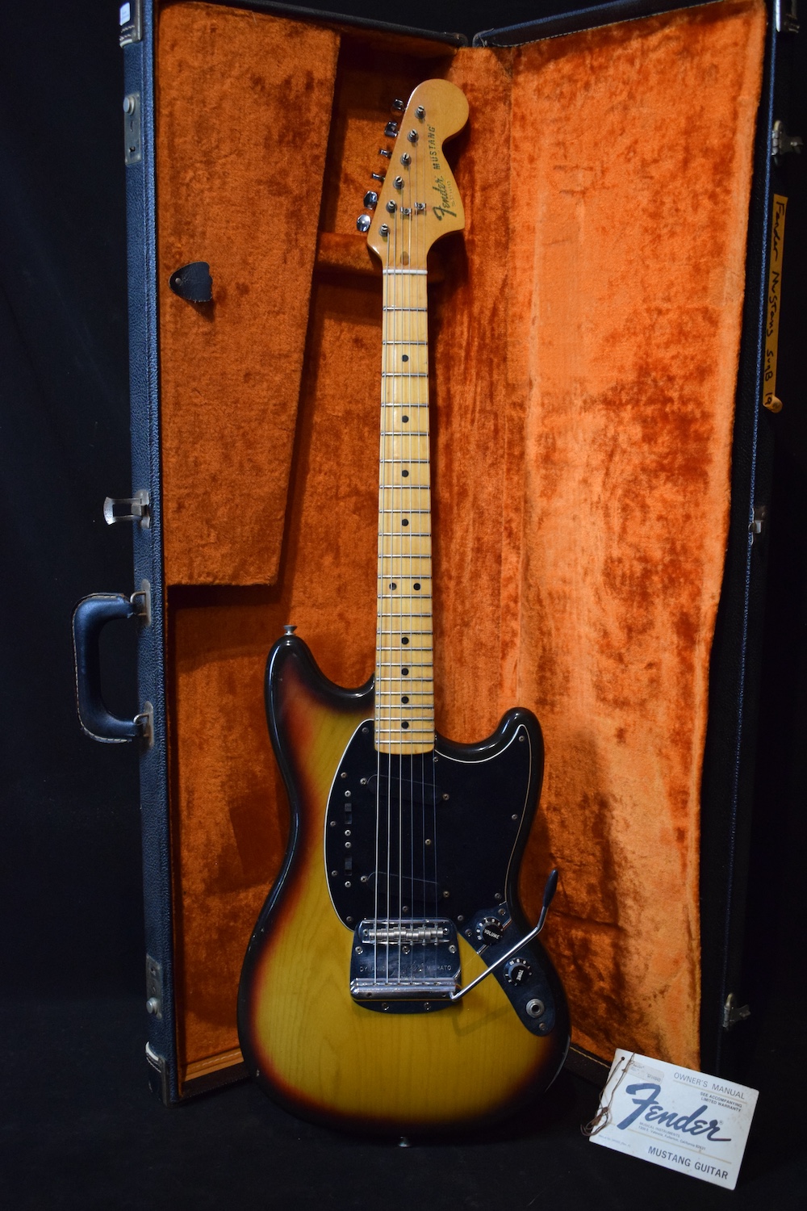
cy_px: 606
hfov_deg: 33.0
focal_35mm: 40
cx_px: 404
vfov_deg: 47.9
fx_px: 1362
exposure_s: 1/60
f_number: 4
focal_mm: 27
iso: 2500
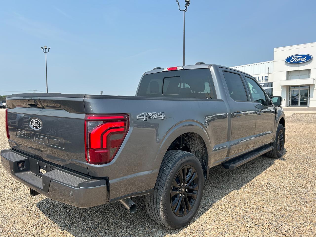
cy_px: 118
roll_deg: -0.2
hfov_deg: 67.3
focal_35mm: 26
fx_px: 237
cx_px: 158
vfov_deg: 53.1
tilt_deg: -4.6
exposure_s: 1/3460
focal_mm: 5.7
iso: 50
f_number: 1.5
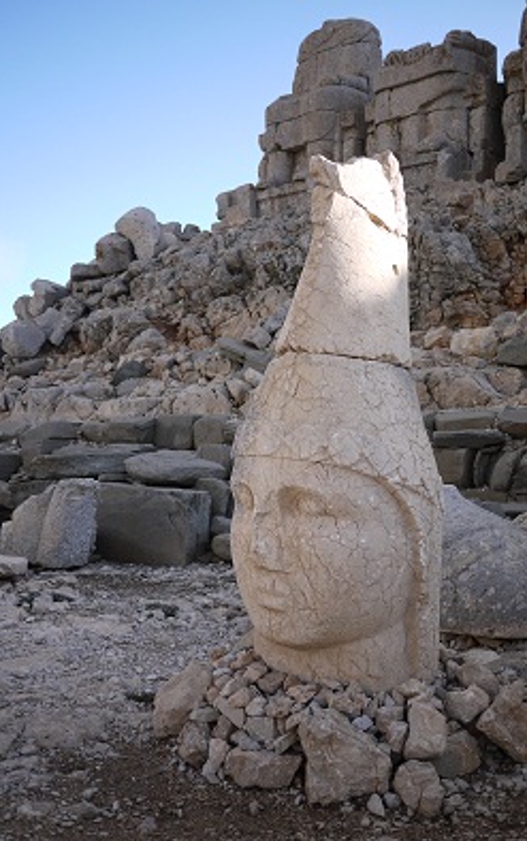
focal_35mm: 43
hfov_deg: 29.9
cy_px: 418
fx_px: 986
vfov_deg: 46.2
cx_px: 275
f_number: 1.8
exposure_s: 1/1600
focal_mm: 20
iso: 100
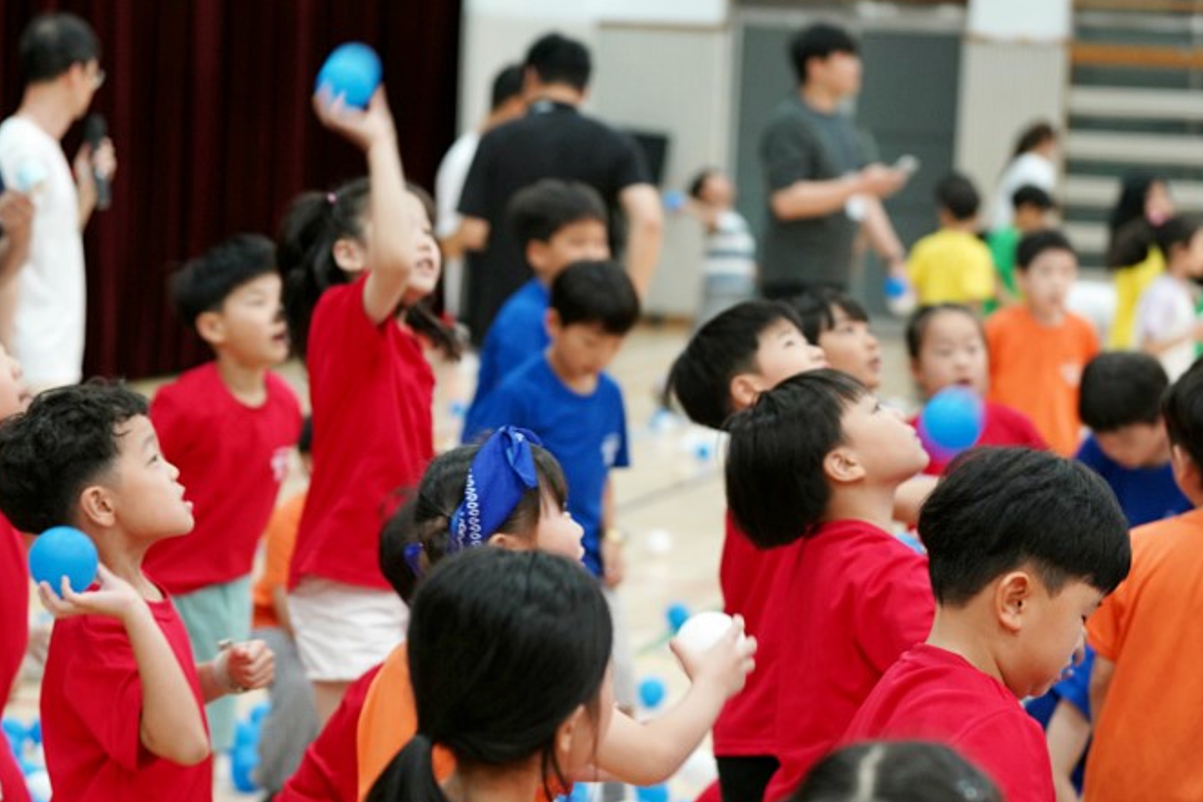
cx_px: 624
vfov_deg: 14.4
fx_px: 3174
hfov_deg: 21.5
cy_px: 532
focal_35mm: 95
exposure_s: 1/160
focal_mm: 70
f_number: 3.2
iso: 1600
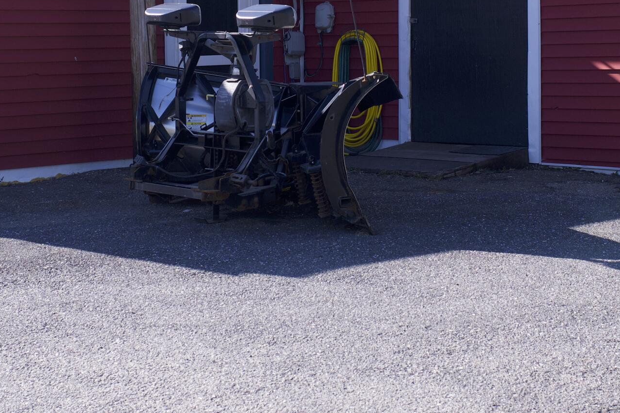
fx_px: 1411
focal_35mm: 82
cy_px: 98
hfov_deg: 24.8
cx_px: 328
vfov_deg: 16.5
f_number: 5
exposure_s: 1/1600
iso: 640
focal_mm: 35
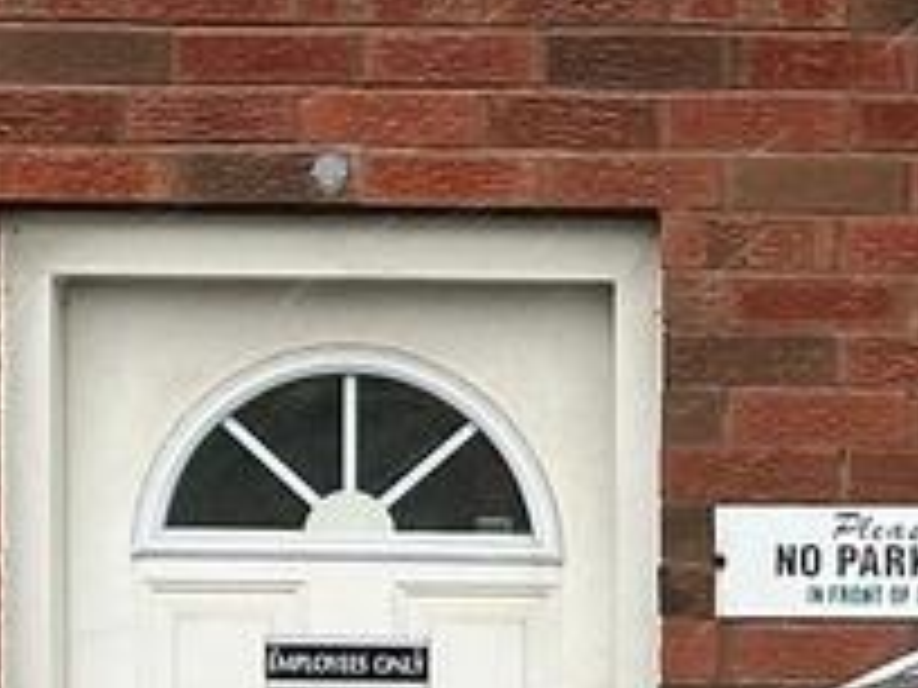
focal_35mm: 301
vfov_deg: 4.9
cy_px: 1241
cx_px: 1282
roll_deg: +0.0
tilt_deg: -3.6
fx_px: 7982
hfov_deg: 6.5
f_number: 1.78
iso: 50
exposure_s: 1/227
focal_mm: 6.86
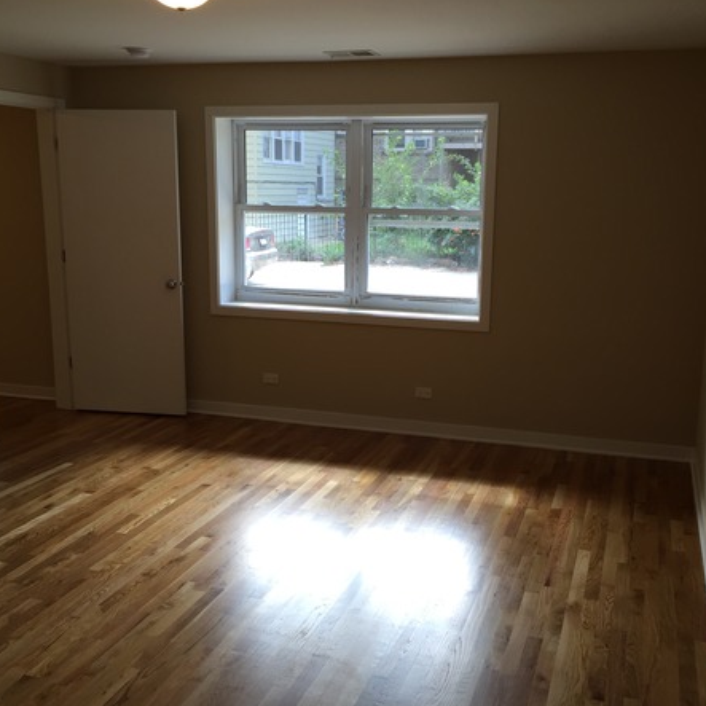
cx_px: 373
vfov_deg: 44.9
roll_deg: +0.9
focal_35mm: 37
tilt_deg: -7.3
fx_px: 854
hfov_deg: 44.9
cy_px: 362
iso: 50
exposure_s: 1/120
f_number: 2.2
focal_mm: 4.15
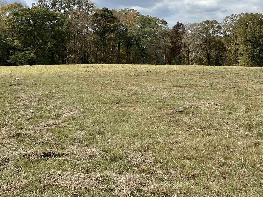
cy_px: 49
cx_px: 187
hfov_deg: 38.9
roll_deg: +0.2
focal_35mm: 48
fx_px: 365
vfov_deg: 29.8
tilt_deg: +0.7
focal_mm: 5.7
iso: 50
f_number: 1.5
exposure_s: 1/5882
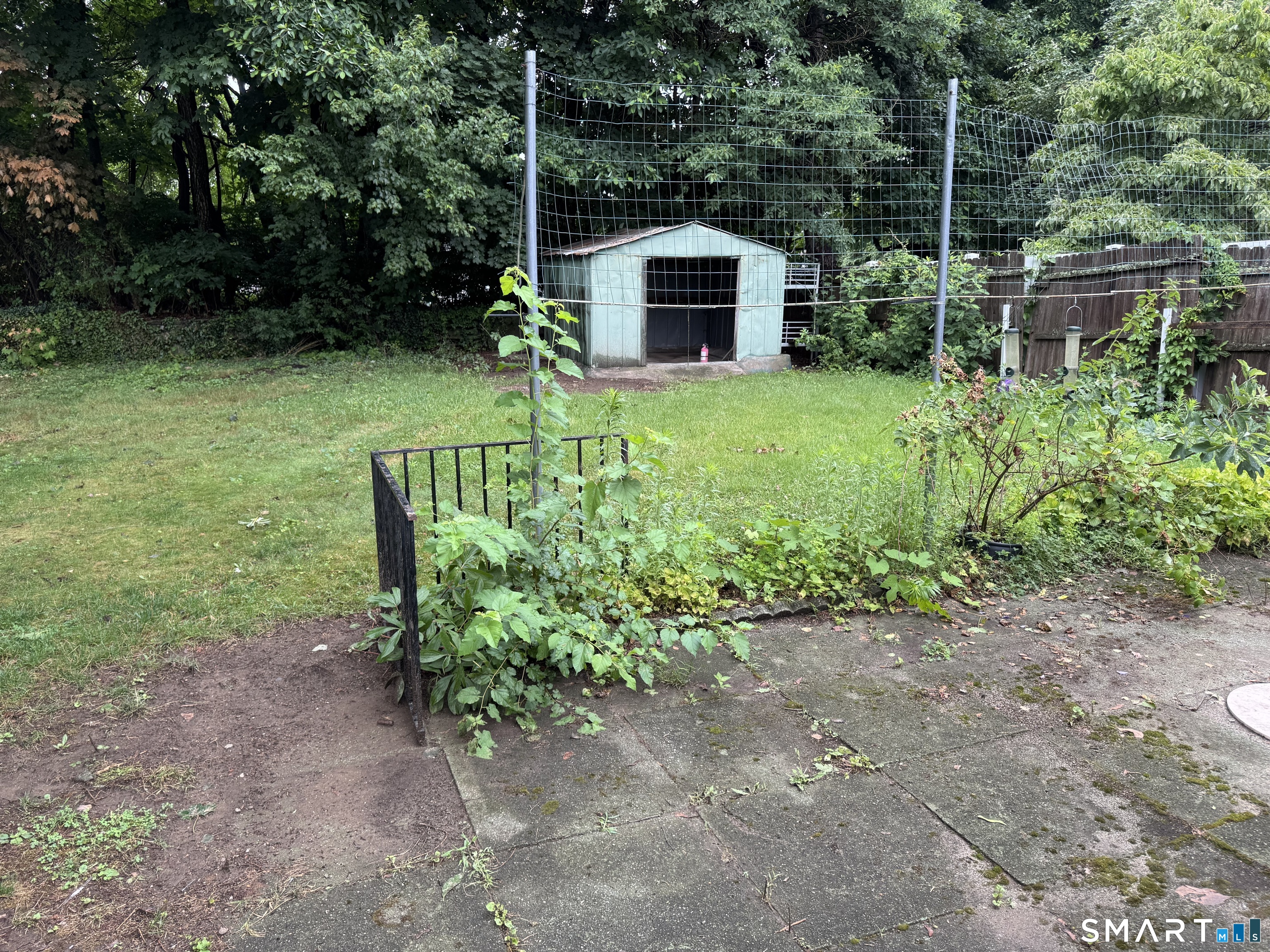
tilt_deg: -12.6
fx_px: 881
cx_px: 635
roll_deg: +2.1
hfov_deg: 71.6
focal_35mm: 24
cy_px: 476
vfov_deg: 56.8
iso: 50
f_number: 1.78
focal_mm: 6.76
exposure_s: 1/137
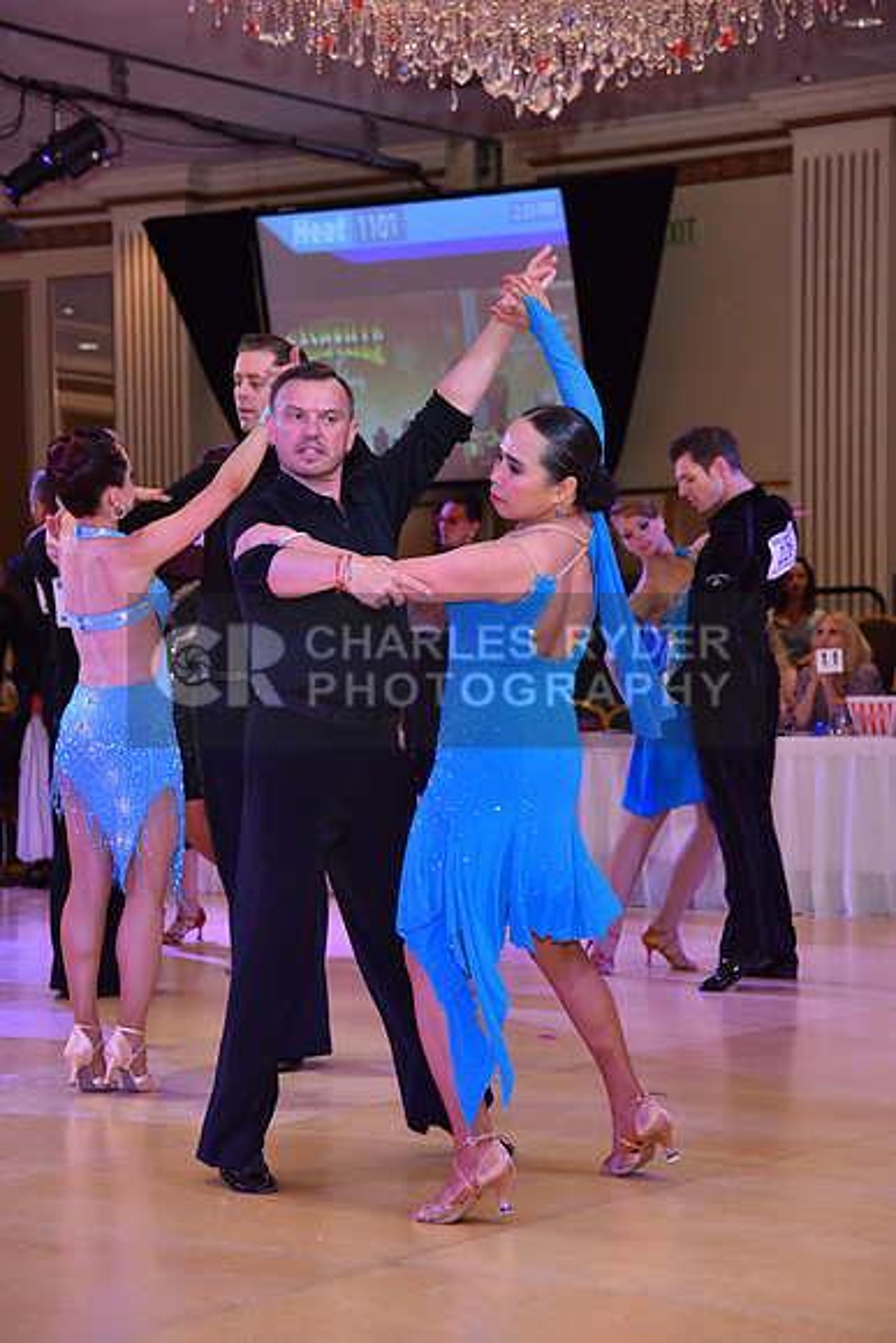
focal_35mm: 86
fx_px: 3209
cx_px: 448
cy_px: 672
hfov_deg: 15.9
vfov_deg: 23.6
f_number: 5
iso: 1600
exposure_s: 1/250
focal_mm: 86
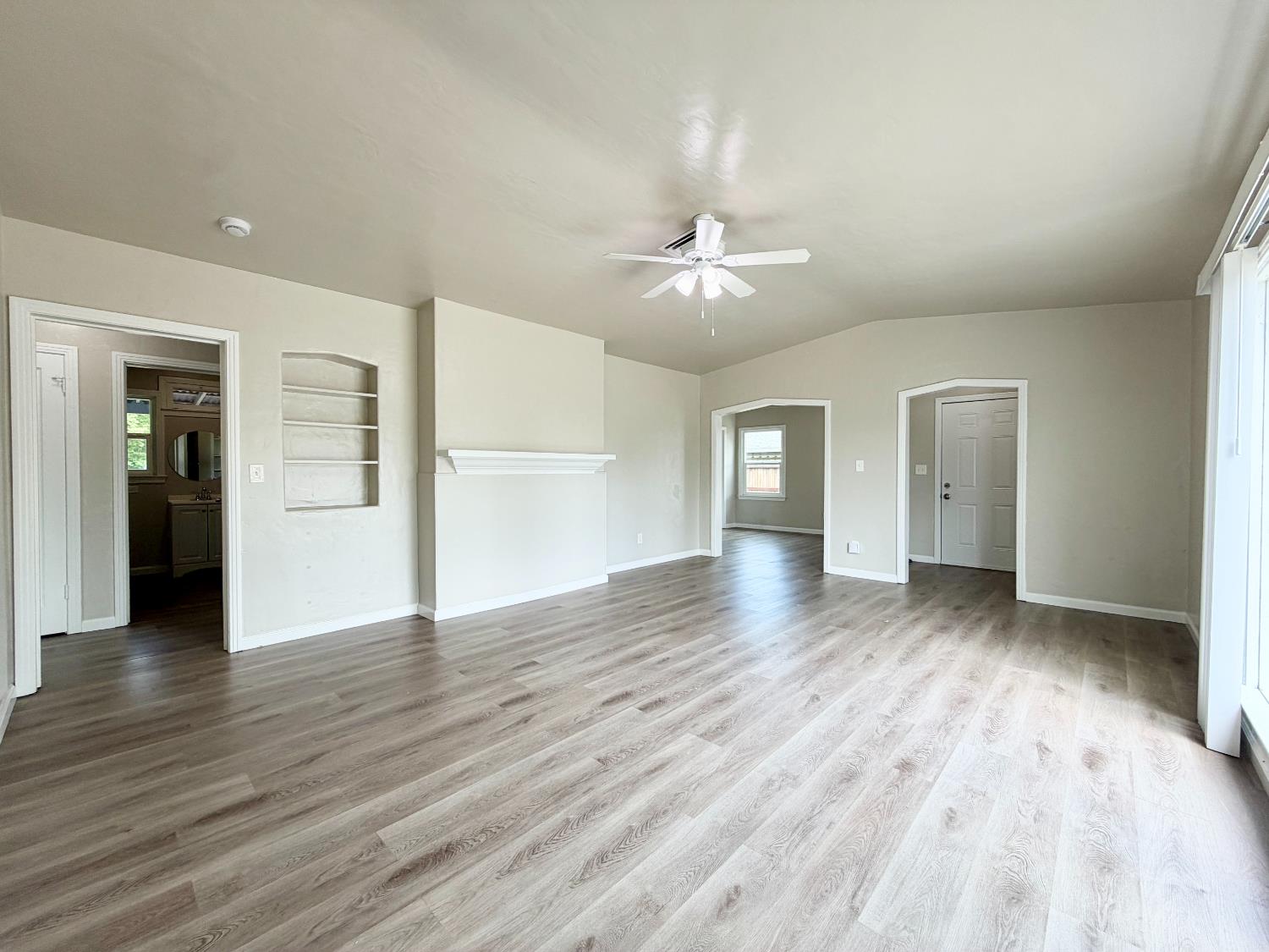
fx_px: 513
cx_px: 634
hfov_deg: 102.1
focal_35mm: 14
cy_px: 476
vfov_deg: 85.7
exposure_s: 1/120
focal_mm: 2.22
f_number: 2.2
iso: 64
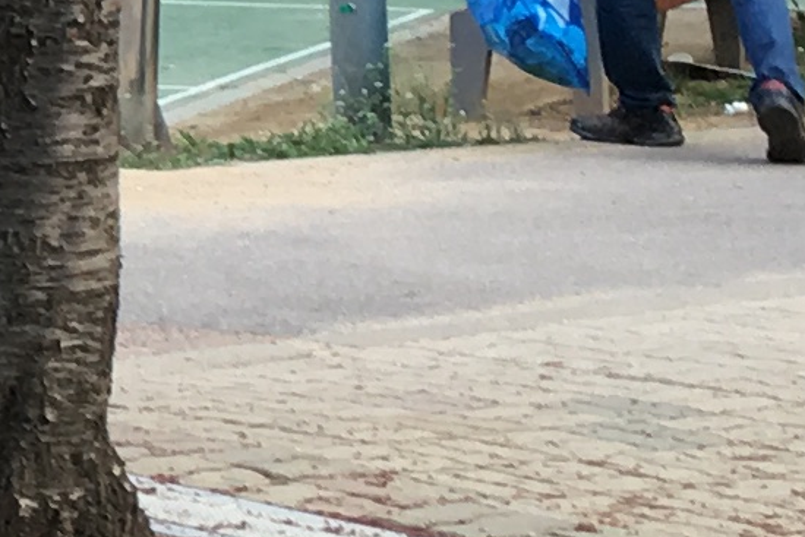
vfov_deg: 6.2
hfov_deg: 8.3
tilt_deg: -1.6
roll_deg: +1.3
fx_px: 4943
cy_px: -253
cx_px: -1300
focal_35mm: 221
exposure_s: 1/120
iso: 32
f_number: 2.2
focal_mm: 4.15
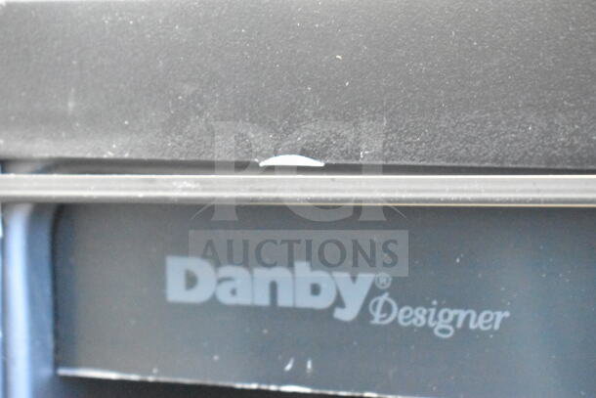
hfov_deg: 24.6
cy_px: 199
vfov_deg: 16.6
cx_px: 298
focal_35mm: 82
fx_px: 1366
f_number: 5.6
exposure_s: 1/40
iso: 25600
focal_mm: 55
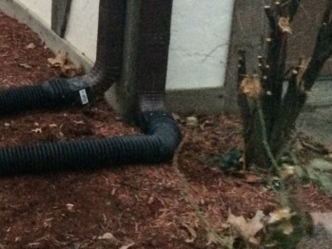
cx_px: -89
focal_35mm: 85
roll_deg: +1.7
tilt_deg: -15.1
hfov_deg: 21.1
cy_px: 51
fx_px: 816
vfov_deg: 17.2
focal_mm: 4.15
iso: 400
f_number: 2.2
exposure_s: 1/15
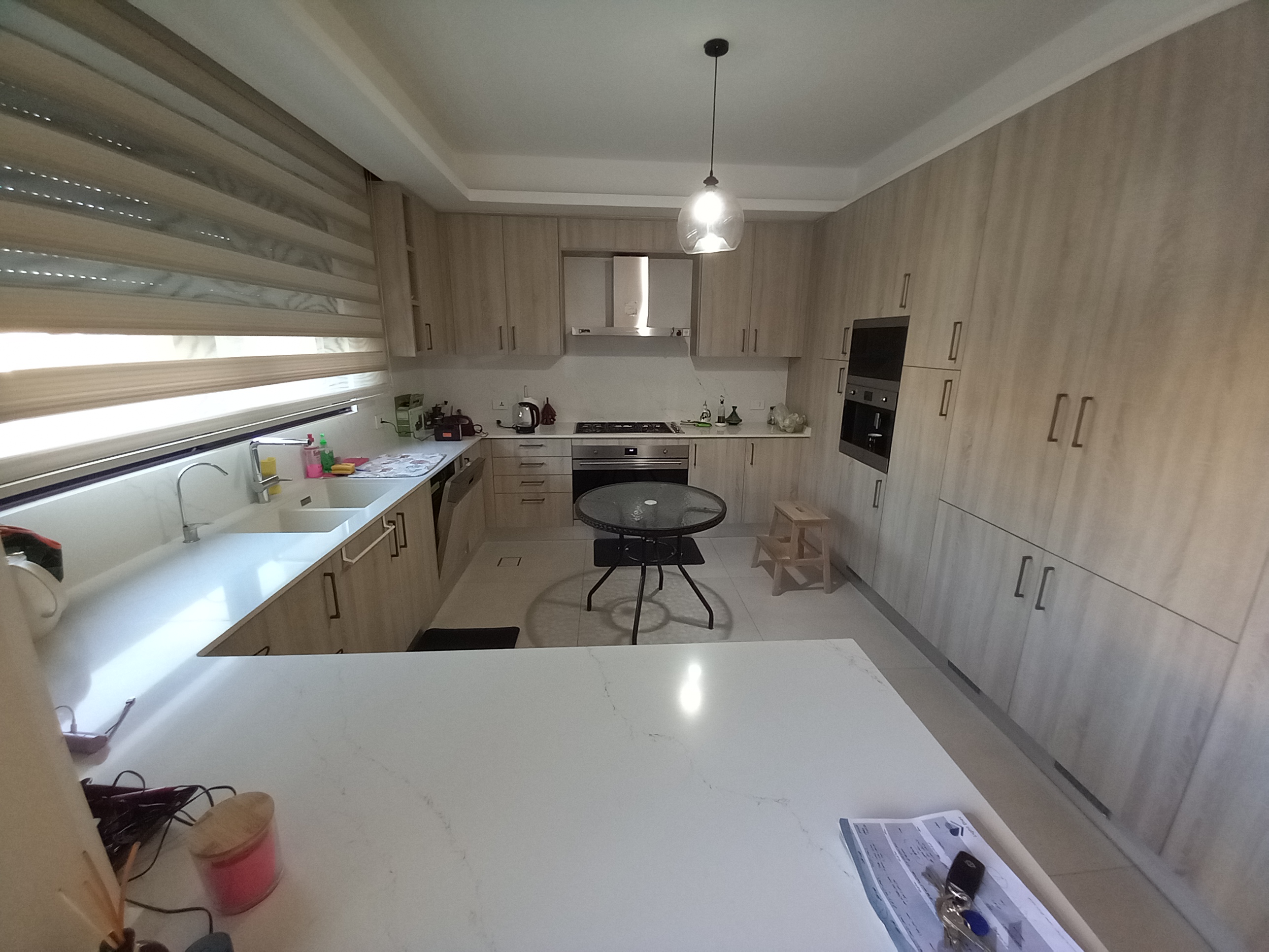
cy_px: 476
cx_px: 634
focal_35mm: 13
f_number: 2.2
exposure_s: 1/33.3
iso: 160
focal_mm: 1.13
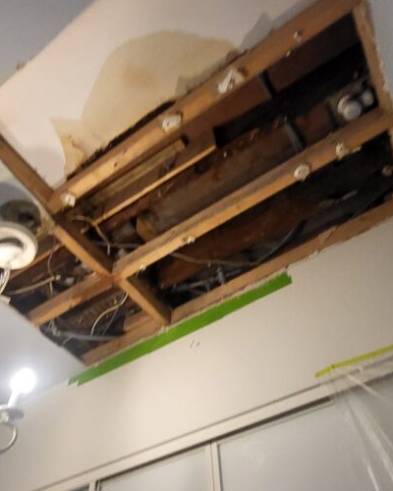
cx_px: 194
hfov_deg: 54.9
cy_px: 295
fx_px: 378
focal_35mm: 26
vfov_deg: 65.4
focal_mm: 1.74
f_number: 2.2
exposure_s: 1/50
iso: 250
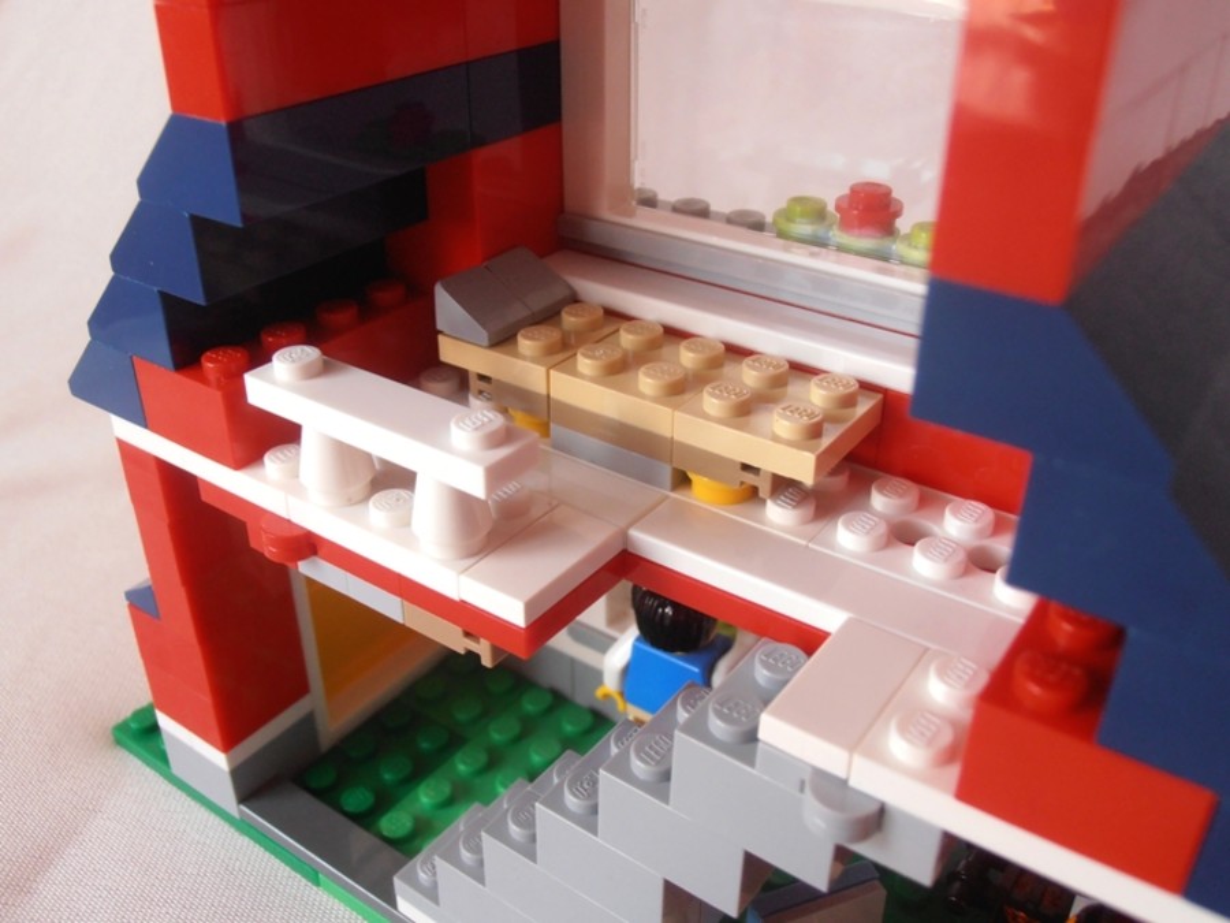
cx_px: 615
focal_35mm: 37
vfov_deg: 38.7
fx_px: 1315
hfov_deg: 50.1
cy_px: 462
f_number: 3.9
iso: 125
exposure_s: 1/25
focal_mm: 6.61
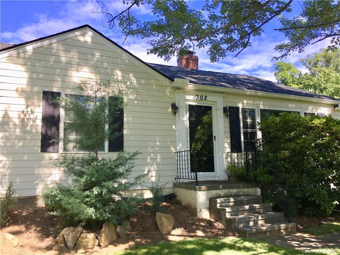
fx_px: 285
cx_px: 170
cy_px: 128
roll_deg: +1.6
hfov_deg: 61.7
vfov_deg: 48.2
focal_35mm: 29
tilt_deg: +7.5
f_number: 2.2
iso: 25
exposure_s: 1/582
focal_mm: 4.15
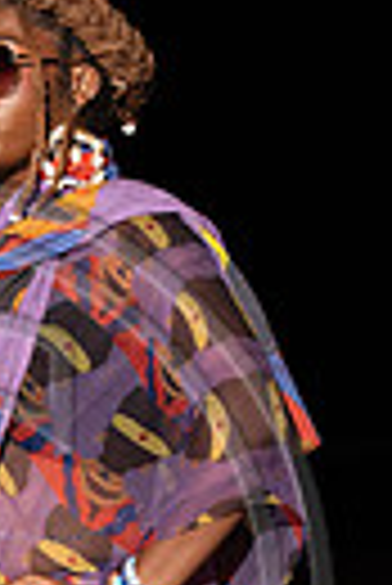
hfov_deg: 5.0
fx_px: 4496
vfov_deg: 7.4
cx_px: -119
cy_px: 616
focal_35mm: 276
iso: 1000
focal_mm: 80
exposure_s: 1/200
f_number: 6.3
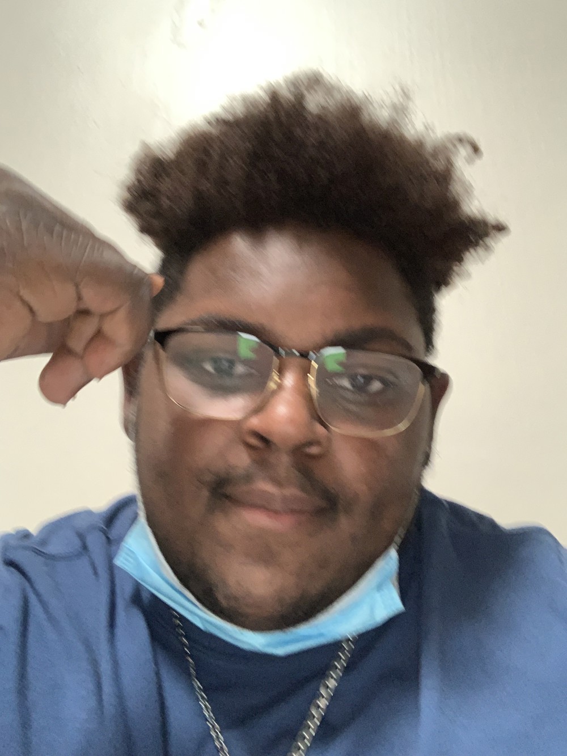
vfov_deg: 56.8
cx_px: 284
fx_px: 699
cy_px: 378
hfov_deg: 44.2
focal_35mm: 32
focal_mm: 2.87
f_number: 2.2
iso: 320
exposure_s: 1/60
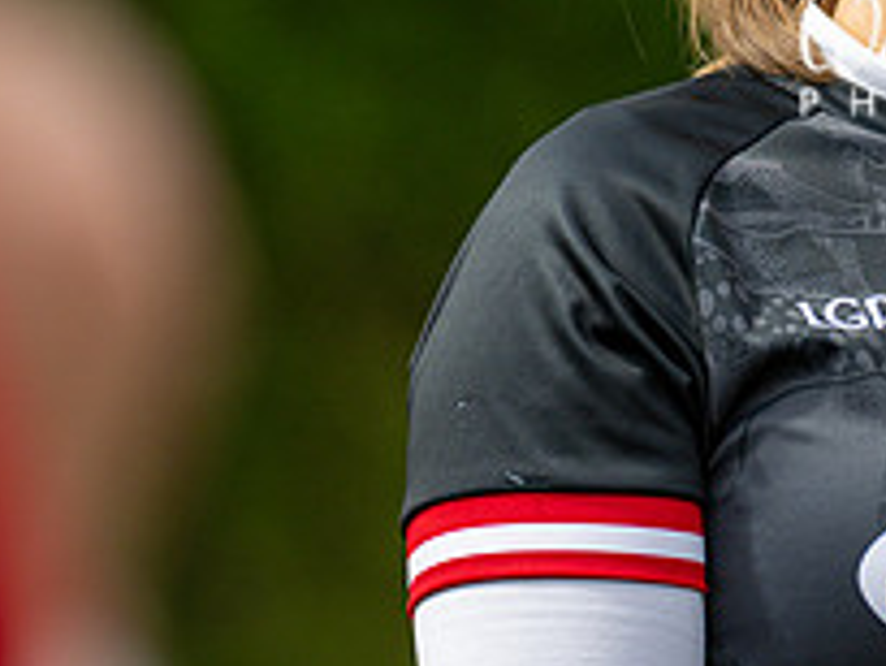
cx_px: 1080
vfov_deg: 2.6
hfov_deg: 3.5
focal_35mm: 571
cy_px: -32
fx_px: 14623
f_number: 2.8
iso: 450
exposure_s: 1/5000
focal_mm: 210
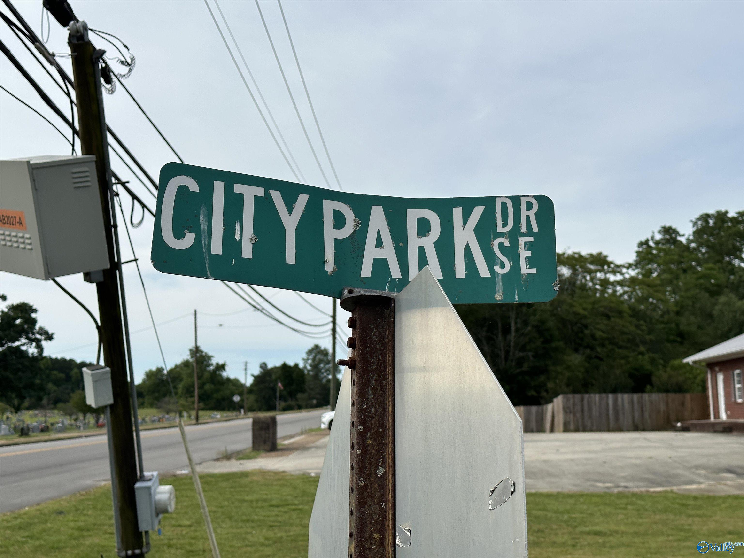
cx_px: 372
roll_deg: +1.1
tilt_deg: +7.0
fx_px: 1032
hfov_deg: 39.7
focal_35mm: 48
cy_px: 279
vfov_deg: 30.3
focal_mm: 6.86
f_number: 1.78
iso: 64
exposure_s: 1/4785
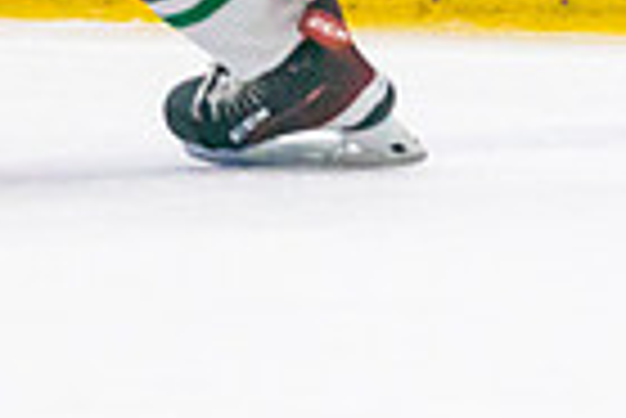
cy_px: -227
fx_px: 27398
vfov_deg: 0.9
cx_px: -1185
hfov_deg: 1.3
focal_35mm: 1574
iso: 3200
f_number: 2.8
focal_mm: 200
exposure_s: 1/1250
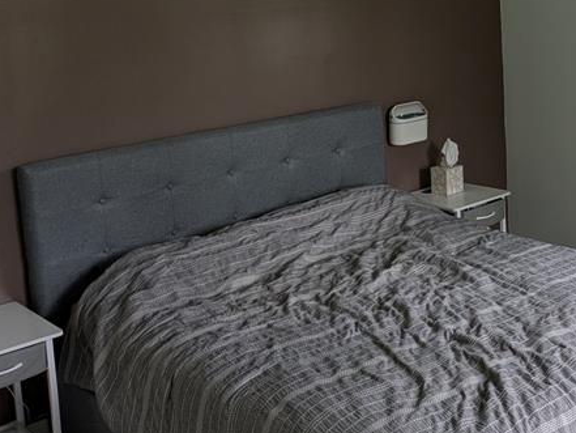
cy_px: 75
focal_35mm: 58
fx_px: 965
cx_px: 539
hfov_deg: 31.4
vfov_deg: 24.8
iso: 54
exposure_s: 1/137
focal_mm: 5.43
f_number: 1.89
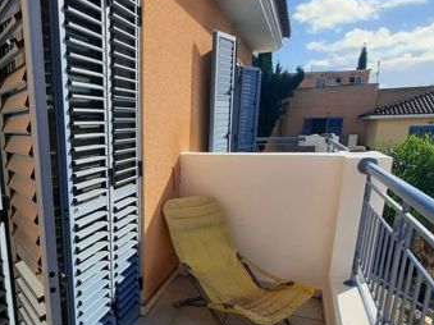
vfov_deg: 50.0
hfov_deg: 60.9
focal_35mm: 27
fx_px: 338
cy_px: 226
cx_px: 98
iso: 40
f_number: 2.2
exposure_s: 1/2004
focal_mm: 1.74
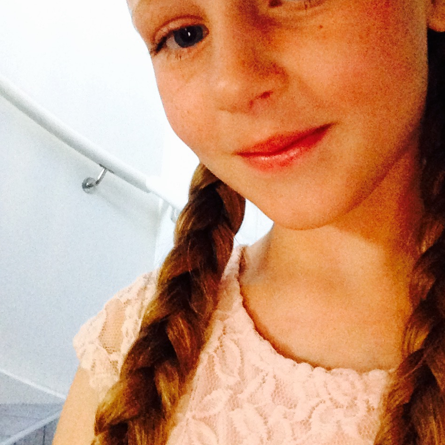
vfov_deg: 39.9
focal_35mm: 42
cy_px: 179
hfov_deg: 40.0
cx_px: 226
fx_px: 611
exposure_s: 1/15
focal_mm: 2.18
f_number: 2.4
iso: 500
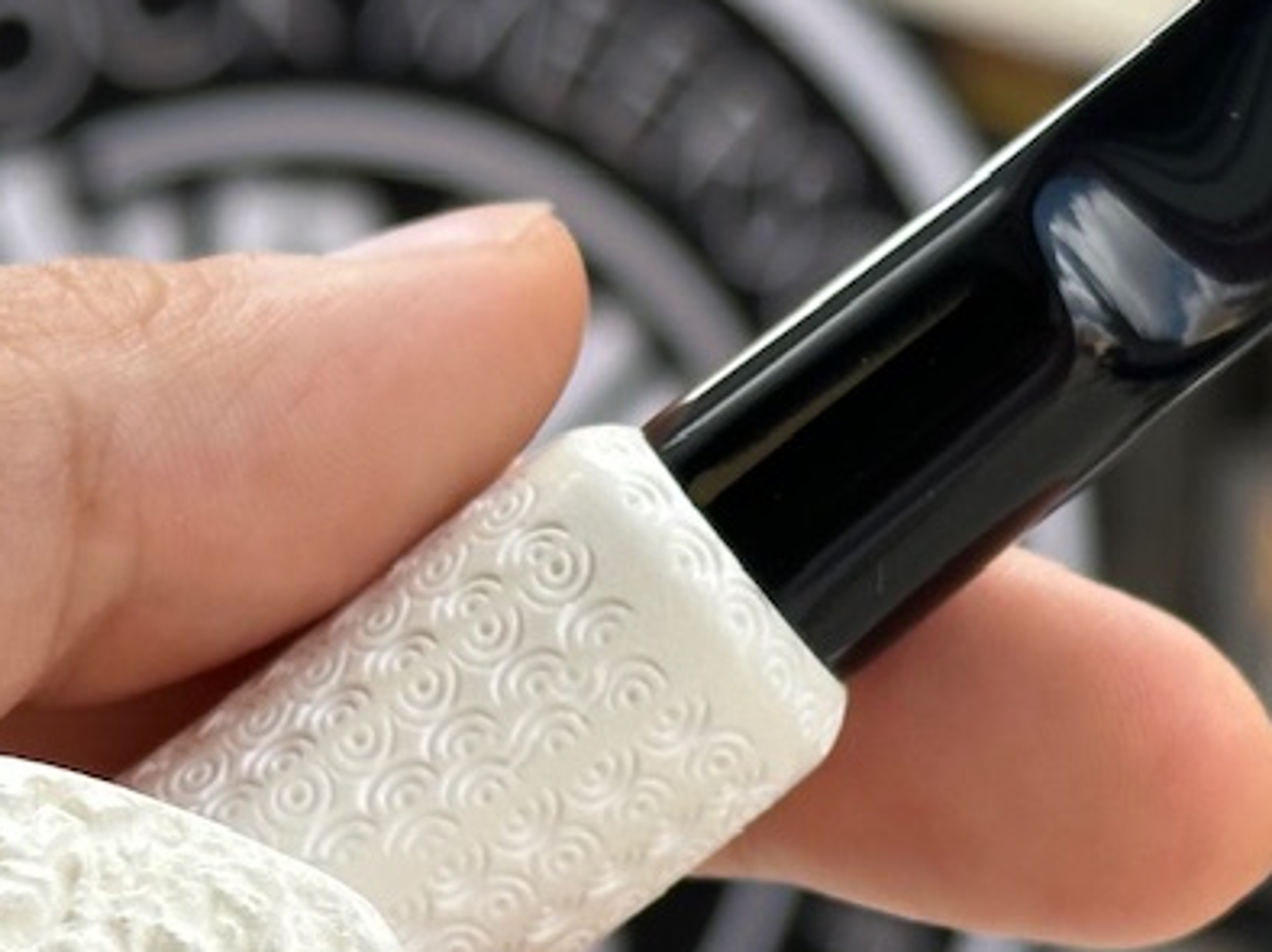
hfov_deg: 12.7
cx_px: 759
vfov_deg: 9.5
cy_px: 555
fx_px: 5729
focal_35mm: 156
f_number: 1.78
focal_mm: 6.86
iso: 64
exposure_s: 1/1009
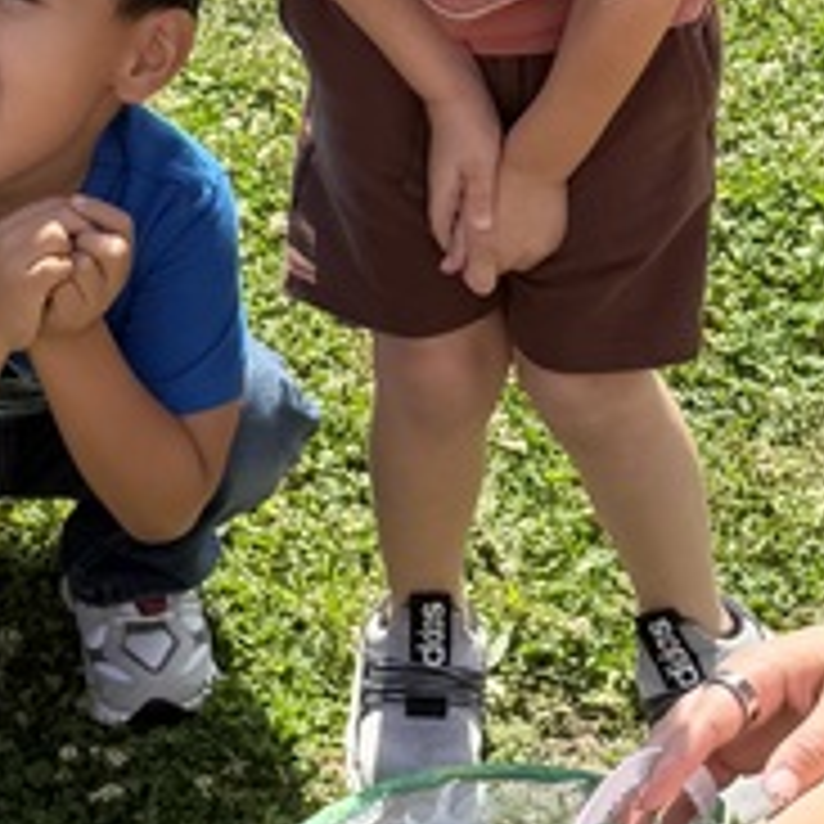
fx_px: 3205
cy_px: 311
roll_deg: +0.5
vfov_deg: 14.6
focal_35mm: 119
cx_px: 419
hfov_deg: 14.7
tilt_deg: -31.4
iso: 80
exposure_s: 1/1493
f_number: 1.78
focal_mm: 6.76
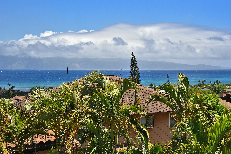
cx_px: 116
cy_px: 77
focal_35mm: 48
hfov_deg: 41.1
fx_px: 308
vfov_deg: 28.1
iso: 100
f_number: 11
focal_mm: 48
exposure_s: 1/200
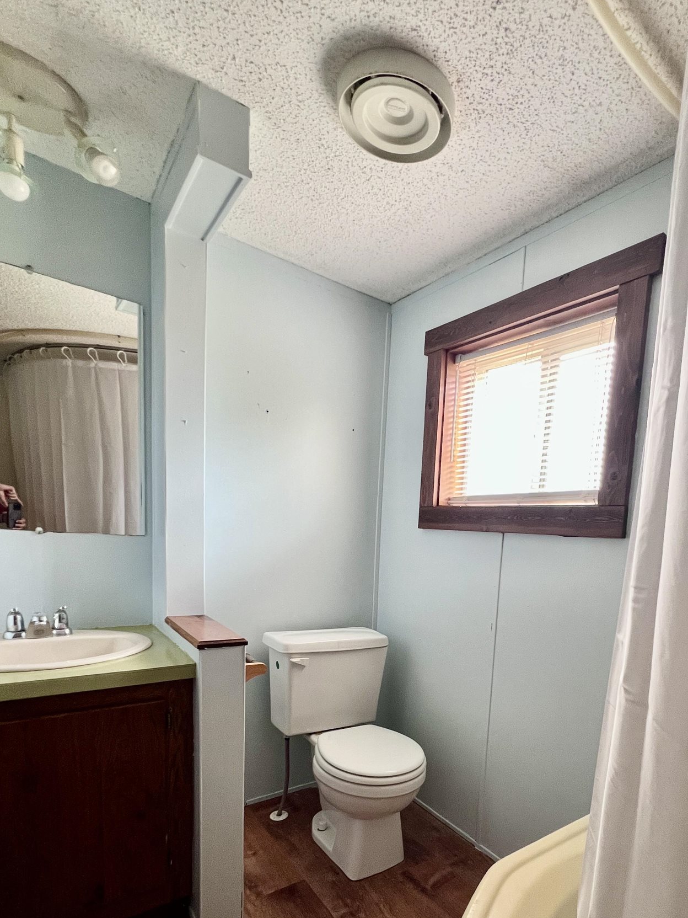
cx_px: 450
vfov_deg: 84.9
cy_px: 607
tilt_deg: -7.7
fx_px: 477
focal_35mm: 18
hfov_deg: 69.9
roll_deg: -3.6
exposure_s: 1/99
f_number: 1.8
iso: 200
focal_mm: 1.57
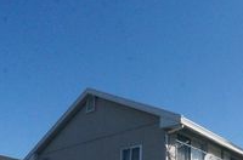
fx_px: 404
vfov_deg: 21.3
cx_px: 186
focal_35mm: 60
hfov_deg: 32.8
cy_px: 176
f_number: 16
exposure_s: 1/4000
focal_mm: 16
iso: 6400
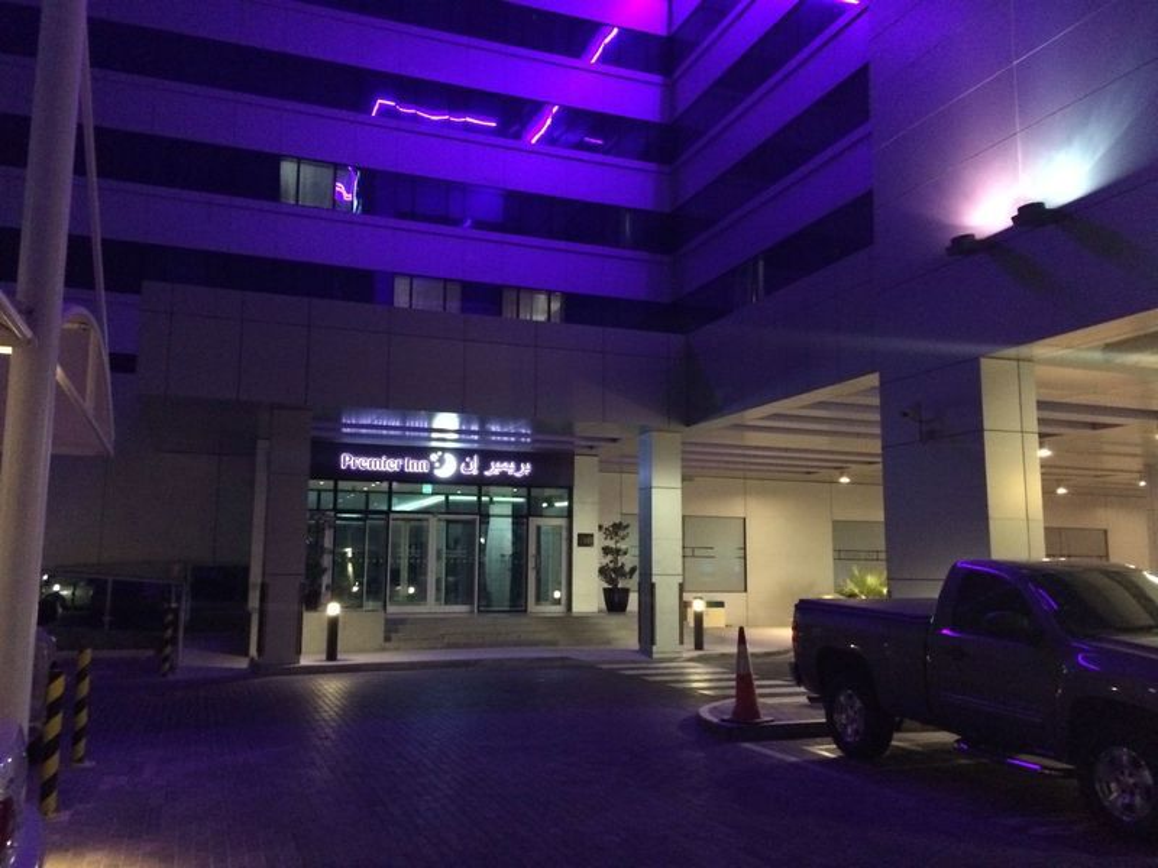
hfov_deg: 61.7
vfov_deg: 48.2
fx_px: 970
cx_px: 579
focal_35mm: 29
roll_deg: -0.1
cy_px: 434
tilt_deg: +8.6
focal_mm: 4.15
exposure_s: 1/17
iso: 500
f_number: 2.2
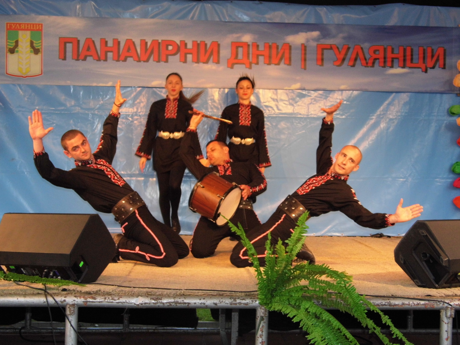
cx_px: 230
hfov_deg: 33.2
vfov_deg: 25.2
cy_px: 172
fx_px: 771
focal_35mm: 58
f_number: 3.9
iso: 200
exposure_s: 1/60
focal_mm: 10.4
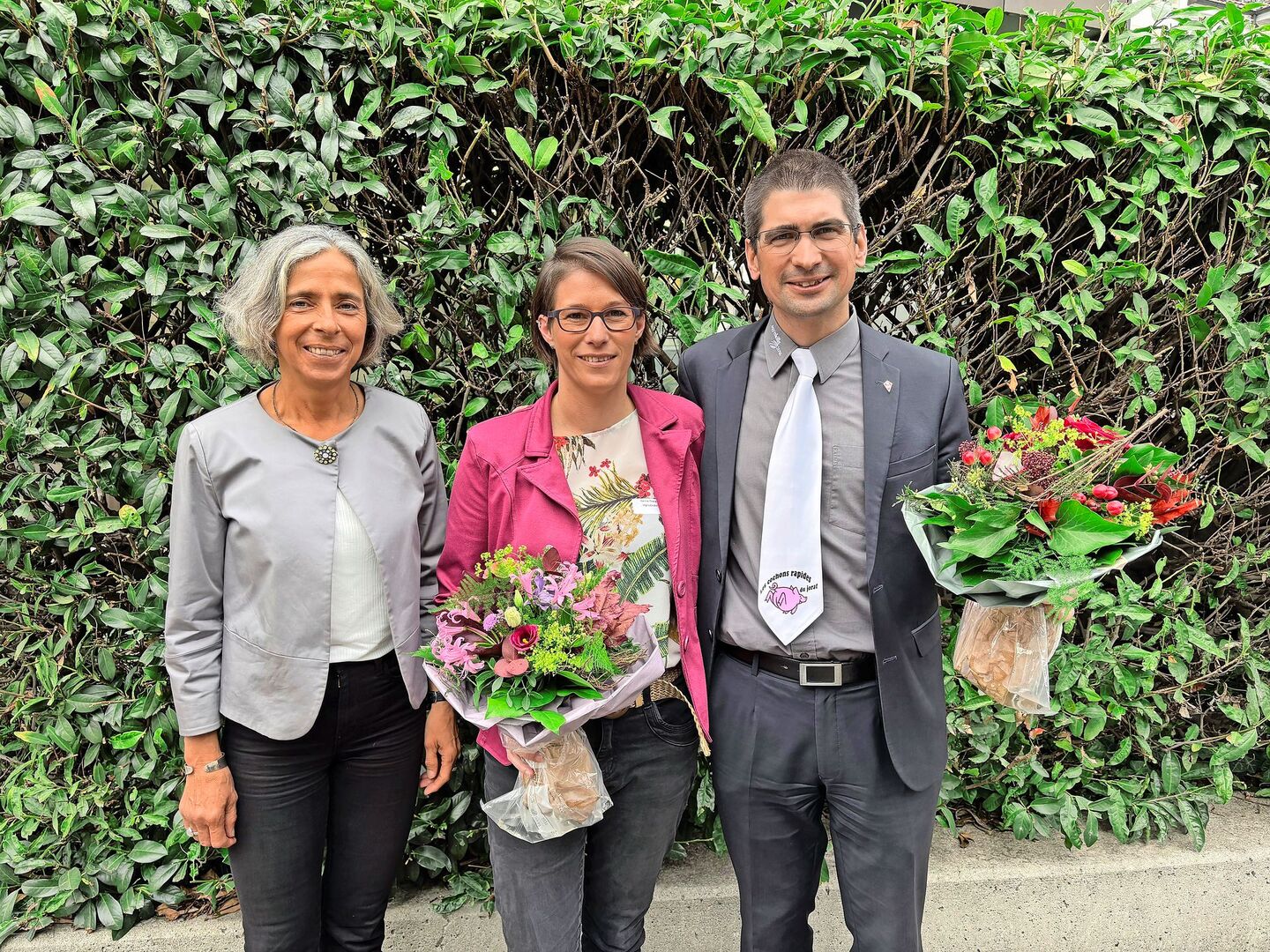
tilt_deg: -6.8
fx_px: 954
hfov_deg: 67.3
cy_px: 476
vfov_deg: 53.1
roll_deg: -1.2
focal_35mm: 26
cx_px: 635
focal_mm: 5.96
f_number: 1.6
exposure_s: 1/222
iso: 40
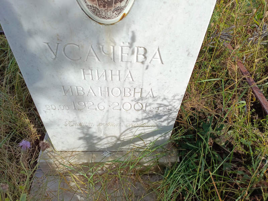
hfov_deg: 69.4
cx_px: 134
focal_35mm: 25
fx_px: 194
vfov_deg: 54.9
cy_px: 100
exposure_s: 1/867
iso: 109
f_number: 1.69
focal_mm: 4.76
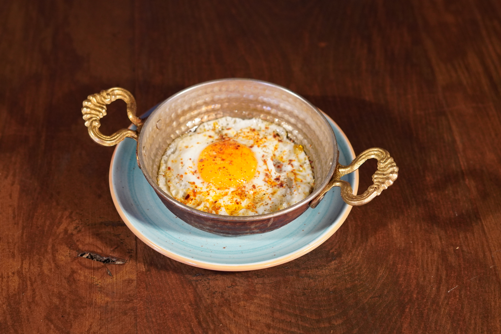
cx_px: 250
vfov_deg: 18.2
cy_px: 167
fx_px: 1044
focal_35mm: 75
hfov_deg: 27.0
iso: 1600
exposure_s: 1/160
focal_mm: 50
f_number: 3.5
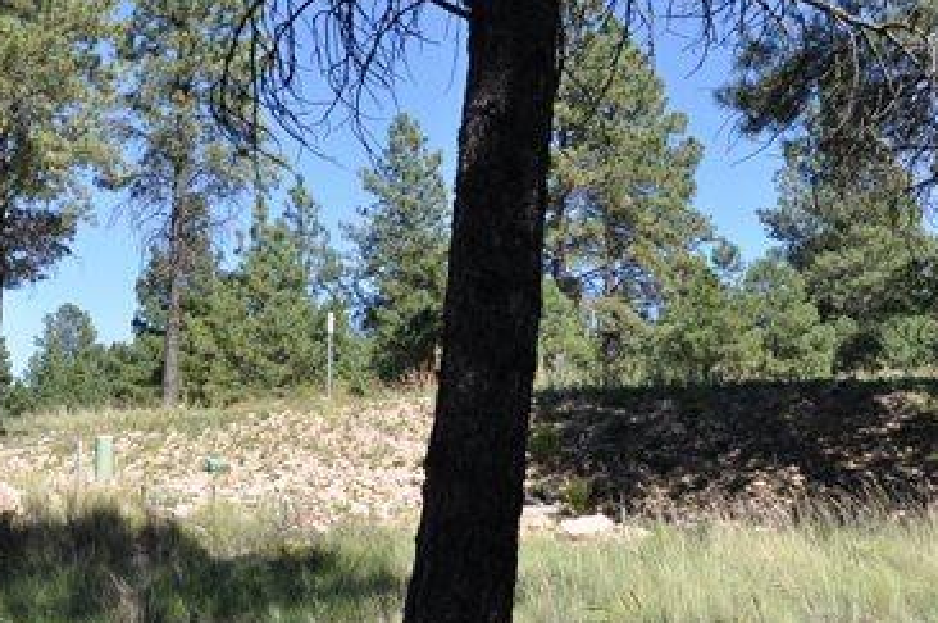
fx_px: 1535
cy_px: 312
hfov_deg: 33.9
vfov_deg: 22.9
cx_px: 533
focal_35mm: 59
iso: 200
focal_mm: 18
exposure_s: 1/320
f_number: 9
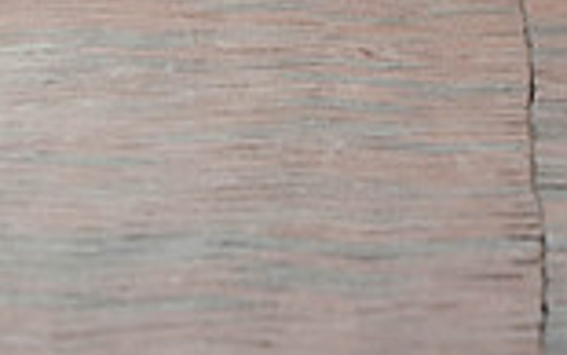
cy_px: -417
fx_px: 6848
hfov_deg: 4.7
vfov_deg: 2.9
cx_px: 68
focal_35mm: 443
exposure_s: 1/160
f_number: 10
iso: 400
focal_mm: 150
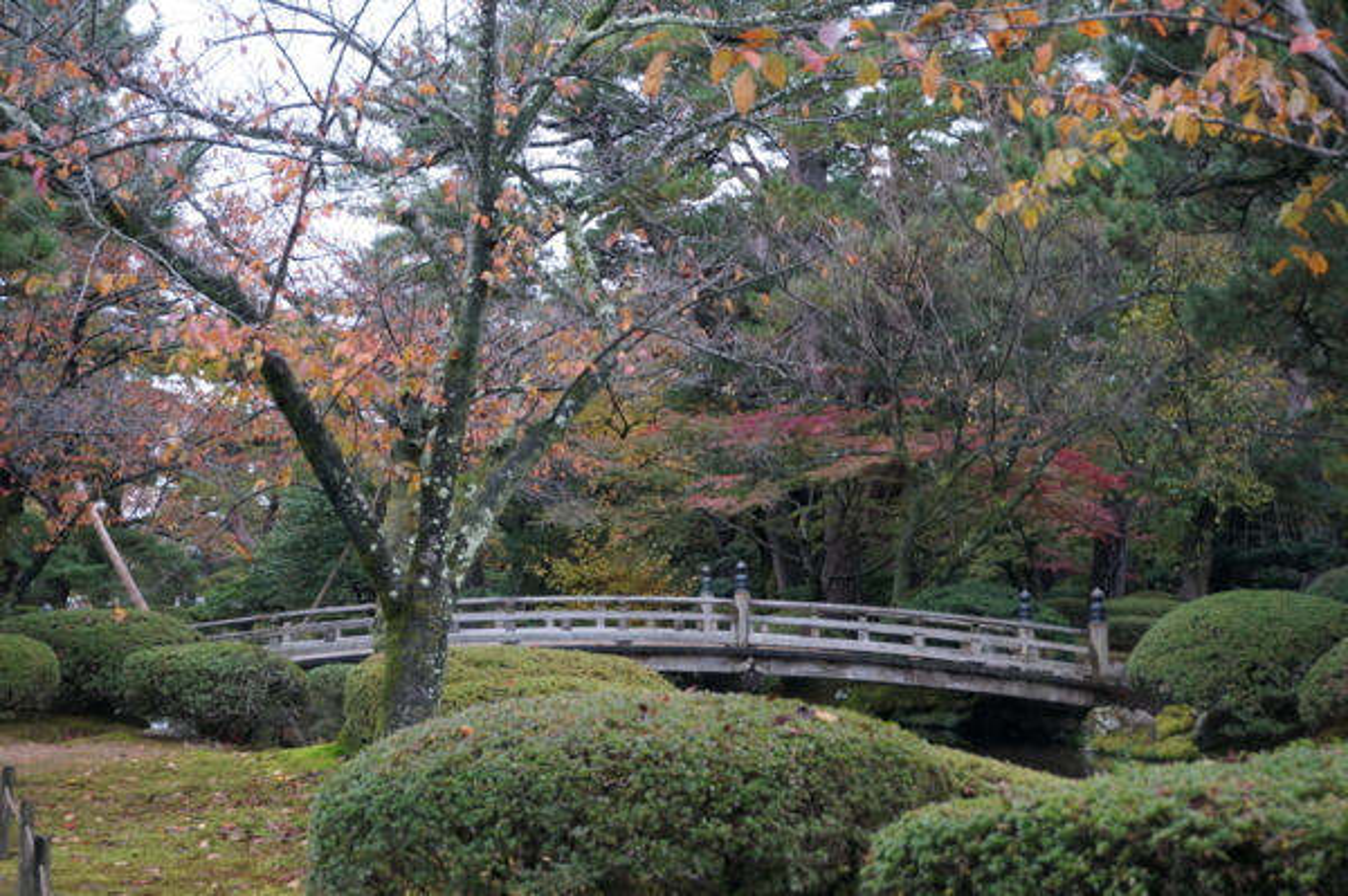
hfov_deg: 35.1
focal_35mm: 57
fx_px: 2133
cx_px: 674
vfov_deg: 23.7
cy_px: 448
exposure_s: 1/60
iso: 640
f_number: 5.6
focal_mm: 38
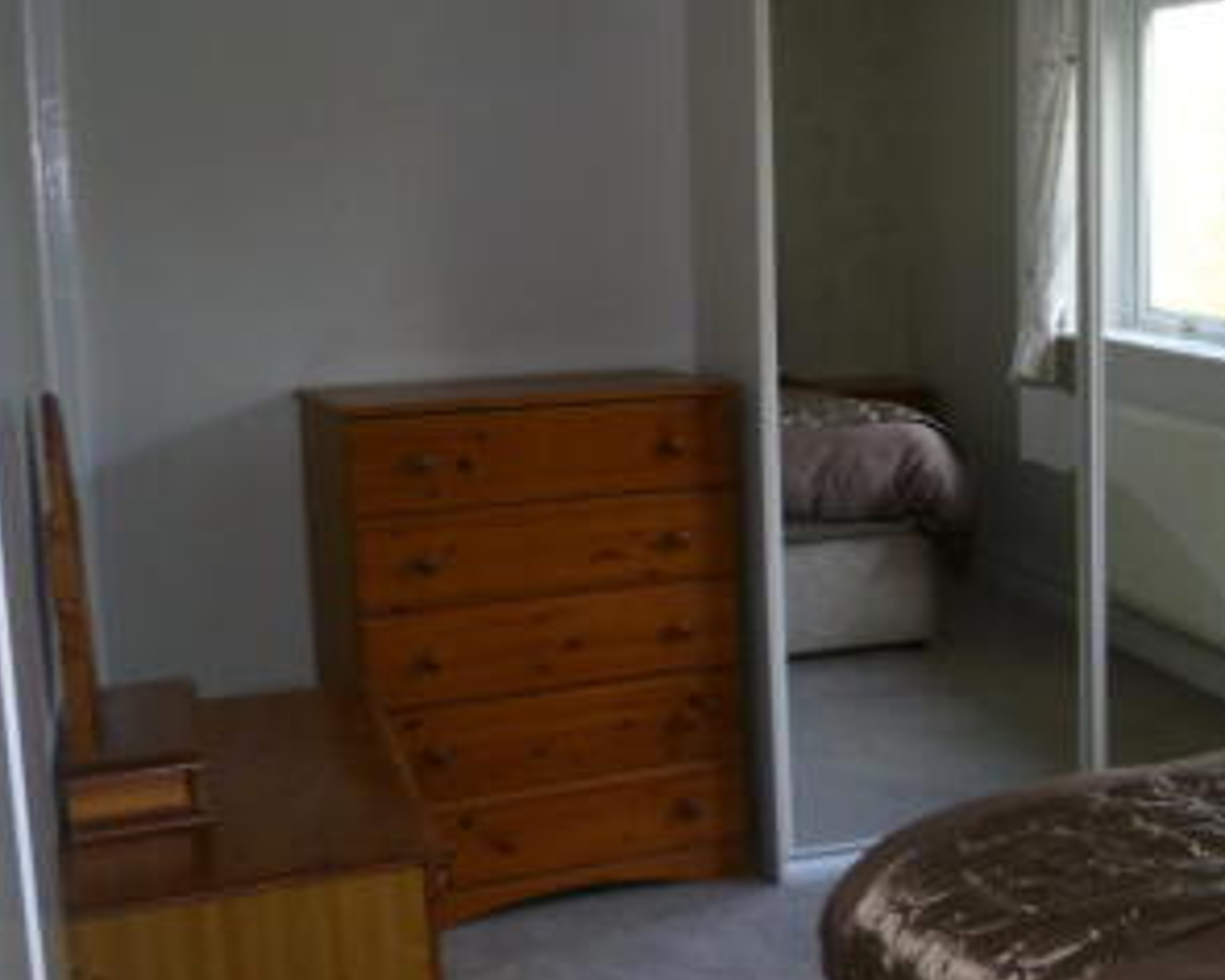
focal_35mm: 54
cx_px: 1202
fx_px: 1958
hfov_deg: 32.2
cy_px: 475
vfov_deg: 28.1
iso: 100
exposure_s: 1/30
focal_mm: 5
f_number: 2.8
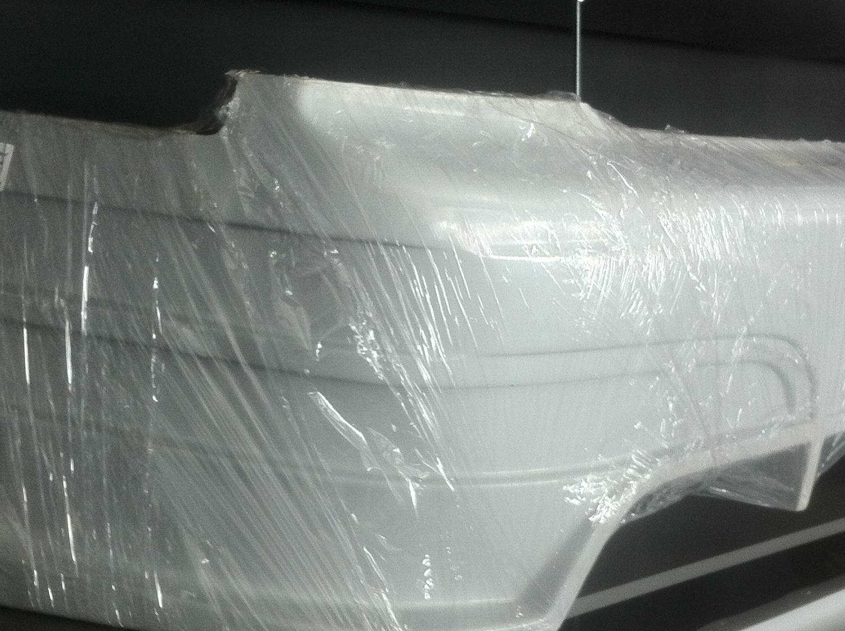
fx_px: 1462
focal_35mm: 60
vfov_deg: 24.3
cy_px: 339
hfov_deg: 32.2
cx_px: 484
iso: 80
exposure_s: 1/20
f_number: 2.8
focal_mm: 3.85
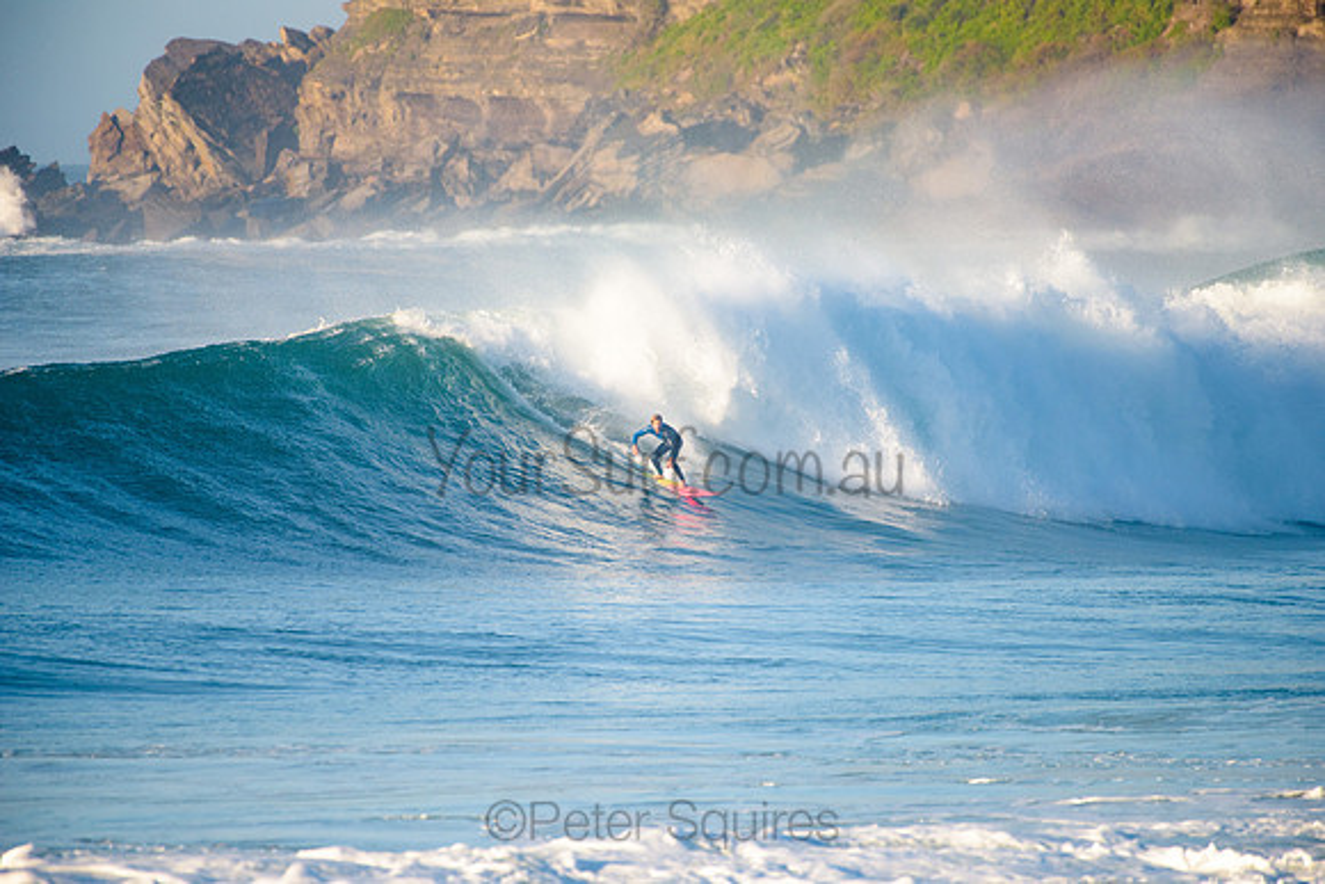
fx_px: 18410
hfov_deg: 4.1
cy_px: 442
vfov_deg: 2.8
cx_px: 662
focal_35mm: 500
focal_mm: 500
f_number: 5.6
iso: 250
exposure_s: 1/1600
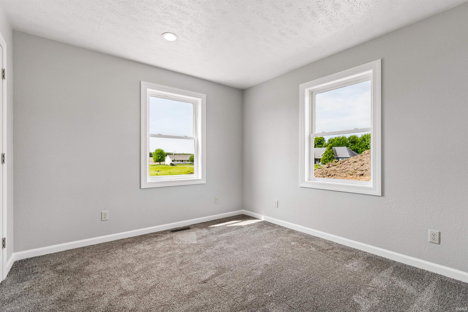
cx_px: 234
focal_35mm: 16
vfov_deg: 73.8
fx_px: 208
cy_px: 156
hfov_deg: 96.7
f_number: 2.8
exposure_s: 1/320
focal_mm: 16
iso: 100
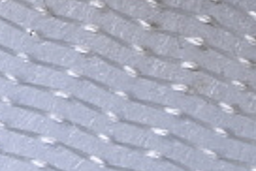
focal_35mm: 595
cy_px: 361
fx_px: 4236
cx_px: 177
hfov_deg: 3.5
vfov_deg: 2.3
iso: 160
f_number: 7.1
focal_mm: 50
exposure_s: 1/80
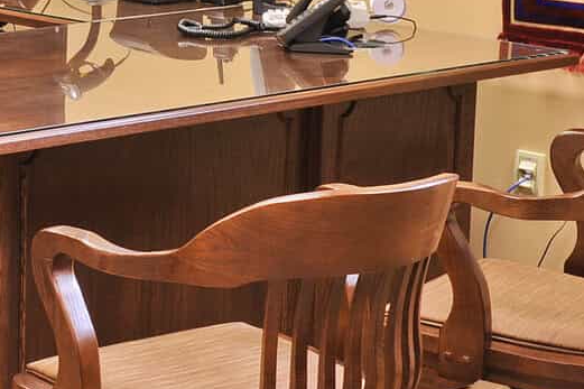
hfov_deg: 15.4
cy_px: 76
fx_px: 2092
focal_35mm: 129
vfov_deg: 10.6
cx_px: -100
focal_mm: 40
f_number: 20
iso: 320
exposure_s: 1
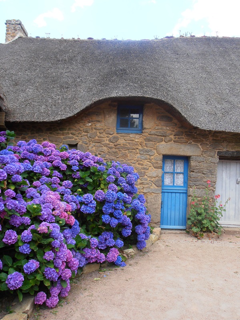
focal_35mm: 30
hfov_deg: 46.8
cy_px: 160
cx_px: 120
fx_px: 277
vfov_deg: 60.0
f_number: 3.5
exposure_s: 1/200
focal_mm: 5.25
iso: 80
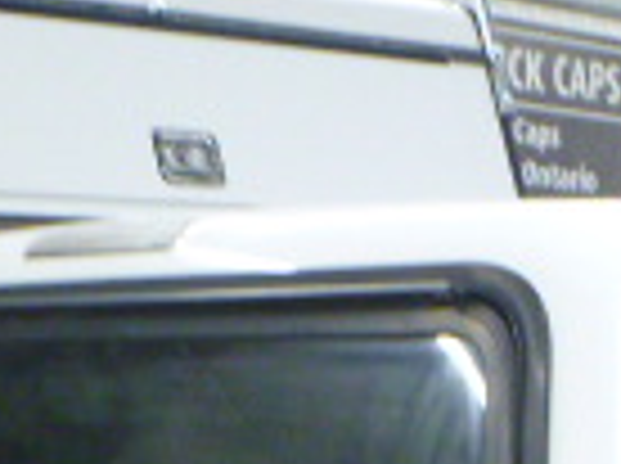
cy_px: 572
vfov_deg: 12.4
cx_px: 693
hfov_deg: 16.5
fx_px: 2077
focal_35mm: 116
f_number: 3.9
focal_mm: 4.5
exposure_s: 1/20
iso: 400
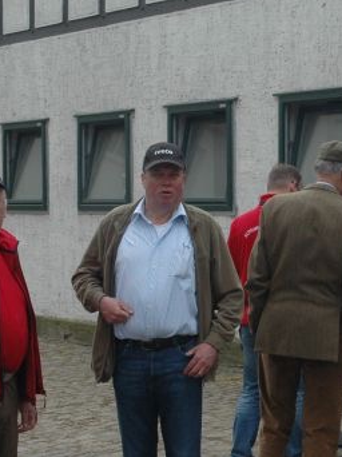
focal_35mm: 91
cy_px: 282
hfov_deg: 16.0
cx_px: 317
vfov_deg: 21.5
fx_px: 1202
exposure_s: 1/200
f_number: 7.1
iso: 400
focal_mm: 27
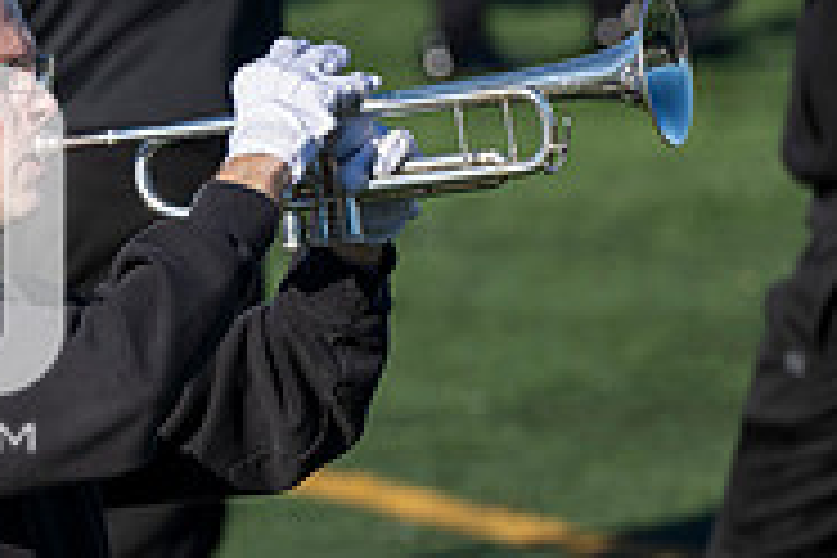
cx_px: -274
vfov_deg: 2.2
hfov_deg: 3.3
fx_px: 14507
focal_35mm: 624
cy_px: 277
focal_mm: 200
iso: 160
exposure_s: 1/2000
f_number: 4
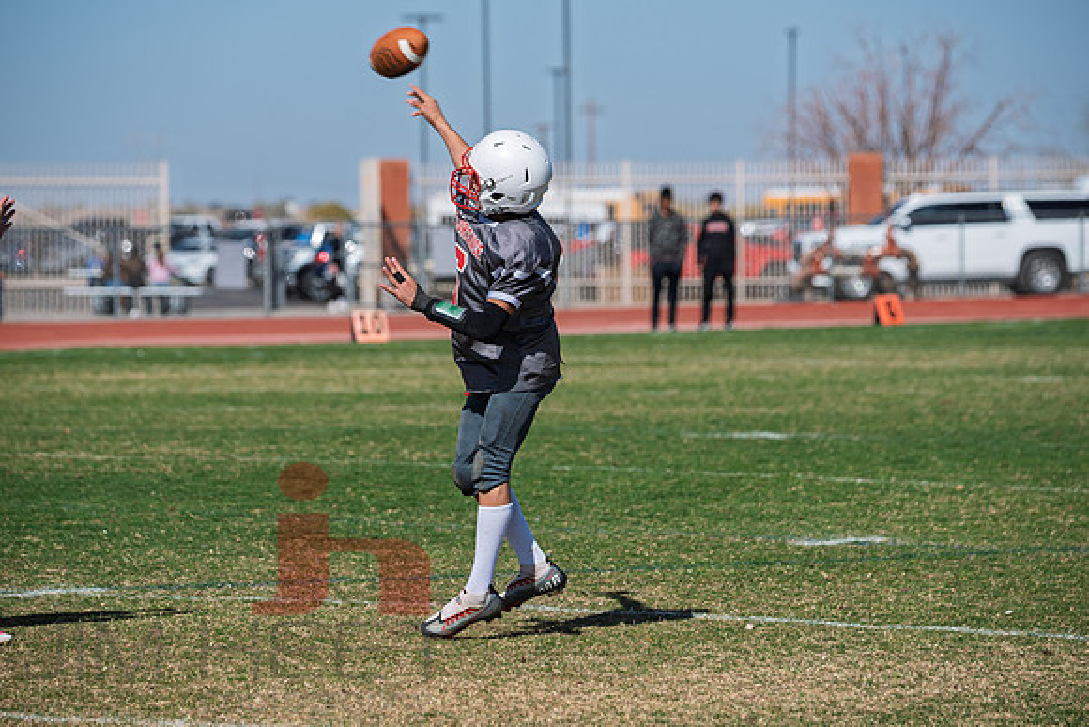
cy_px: 364
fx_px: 7261
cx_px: 544
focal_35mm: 240
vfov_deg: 5.7
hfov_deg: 8.6
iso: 200
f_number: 7.1
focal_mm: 240
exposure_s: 1/1000
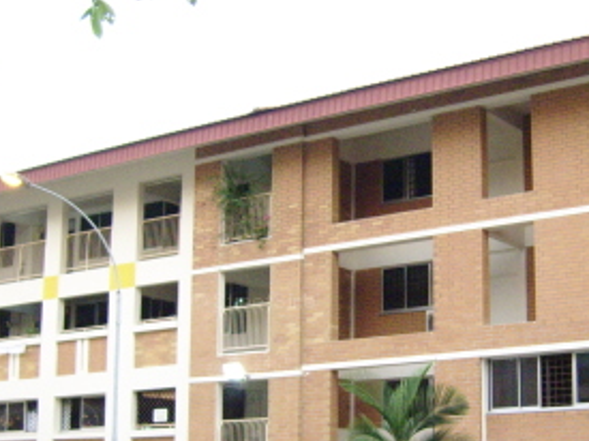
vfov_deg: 20.9
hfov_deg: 27.7
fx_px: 1191
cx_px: 351
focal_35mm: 70
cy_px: 304
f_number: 2.8
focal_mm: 5.95
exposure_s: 1/192
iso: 400
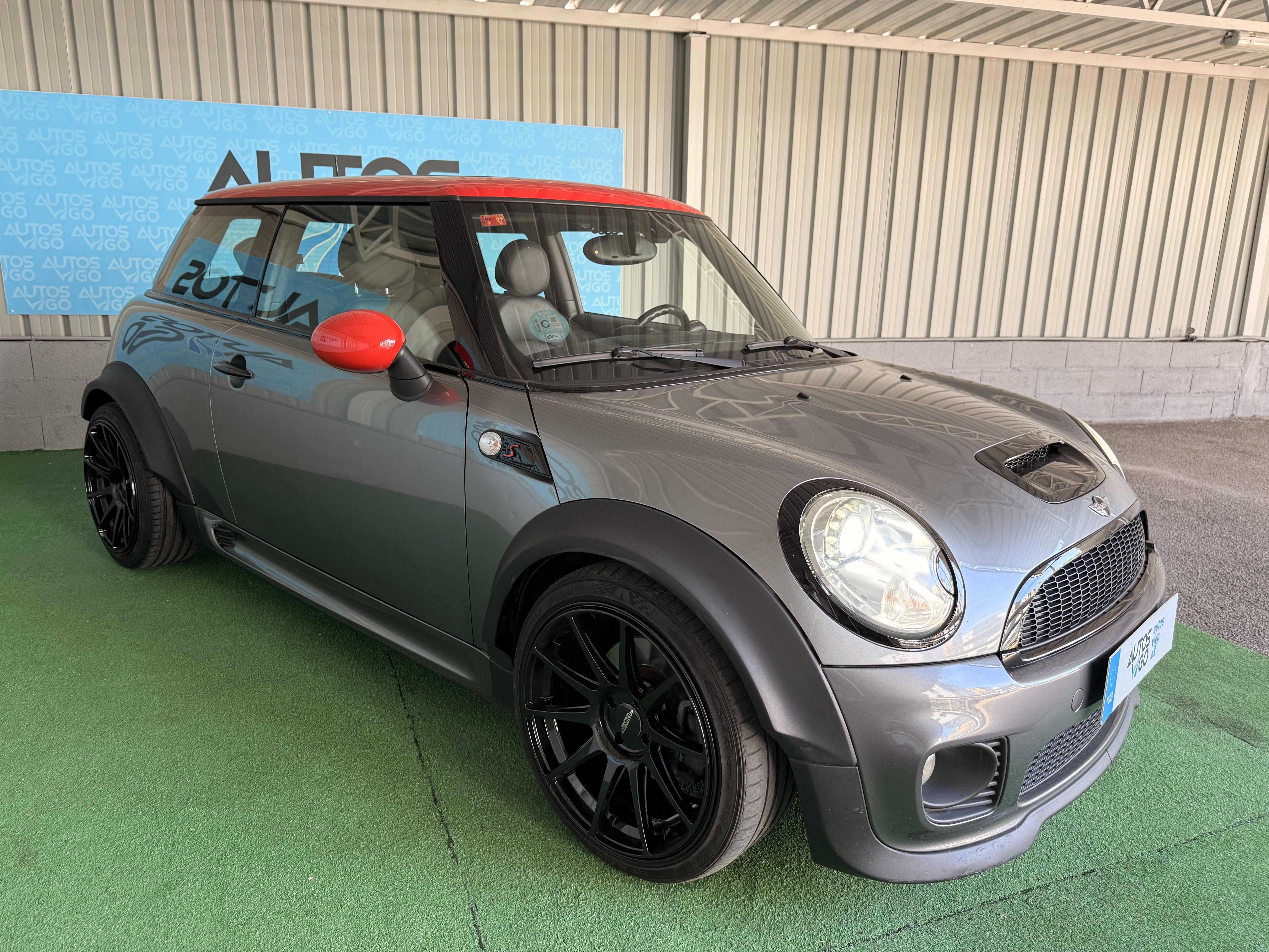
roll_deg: -0.1
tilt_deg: -13.1
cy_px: 476
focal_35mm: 24
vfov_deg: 56.8
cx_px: 634
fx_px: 880
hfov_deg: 71.6
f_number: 1.78
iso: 125
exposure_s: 1/121
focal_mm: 6.76
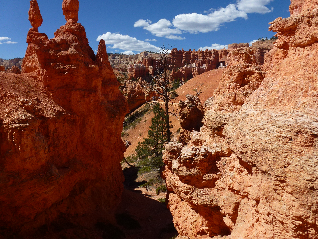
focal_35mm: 24
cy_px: 120
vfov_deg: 56.8
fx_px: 220
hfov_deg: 71.6
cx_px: 159
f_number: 4
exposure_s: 1/1300
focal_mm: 4.3
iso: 100
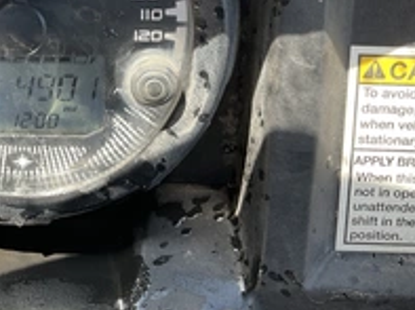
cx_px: 65
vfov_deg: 23.7
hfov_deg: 31.6
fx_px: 706
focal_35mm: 59
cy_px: 4
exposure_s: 1/122
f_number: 1.8
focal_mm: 3
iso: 20
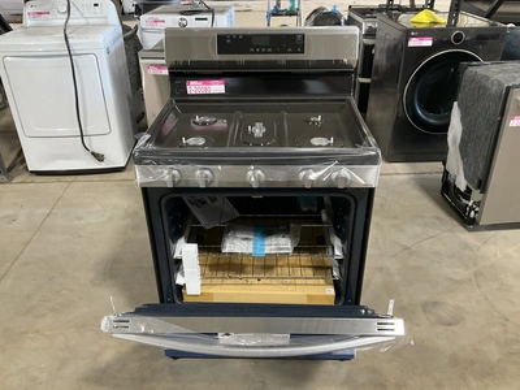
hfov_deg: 61.7
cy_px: 195
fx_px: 436
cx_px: 260
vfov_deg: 48.2
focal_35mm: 29
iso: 160
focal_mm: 3
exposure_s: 1/60
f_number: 1.8
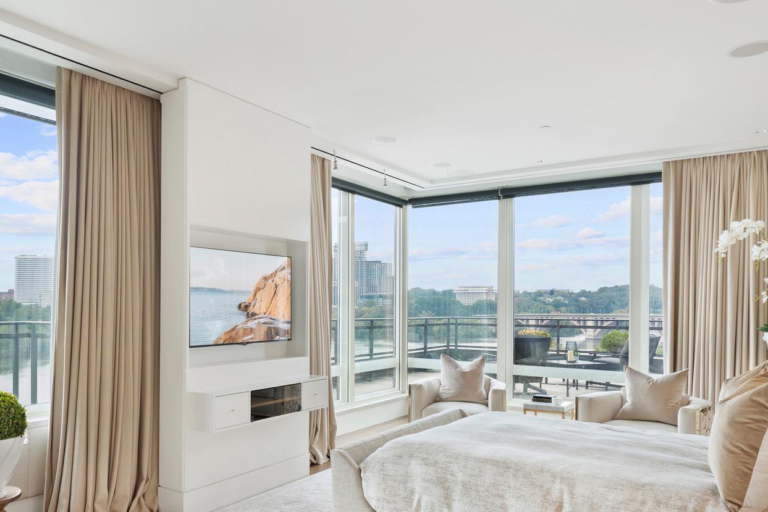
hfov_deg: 62.9
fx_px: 615
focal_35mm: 29
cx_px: 278
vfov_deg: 45.0
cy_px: 302
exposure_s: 1/13
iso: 400
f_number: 8
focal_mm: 17.5
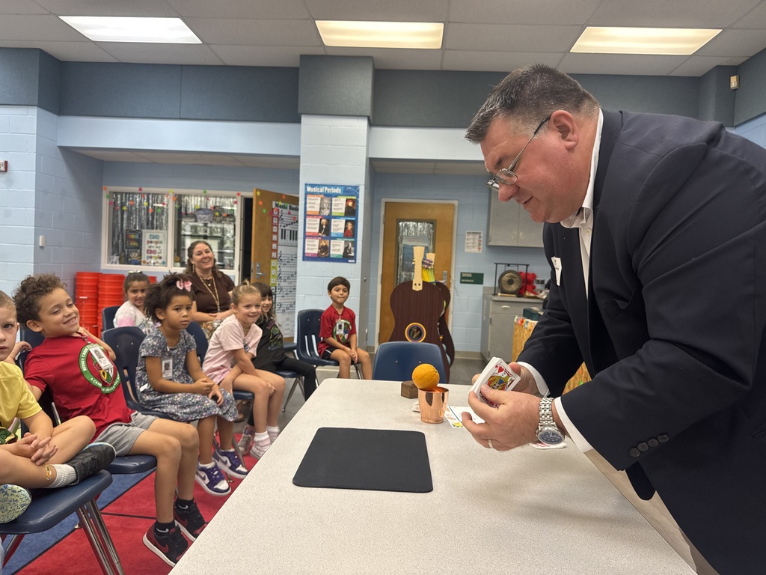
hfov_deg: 71.6
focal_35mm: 24
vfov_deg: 56.8
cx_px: 383
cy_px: 288
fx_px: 531
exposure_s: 1/60
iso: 125
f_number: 1.78
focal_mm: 6.76
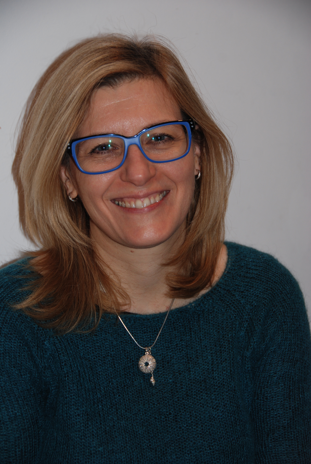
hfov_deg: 13.1
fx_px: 1357
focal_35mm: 105
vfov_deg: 19.4
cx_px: 156
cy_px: 232
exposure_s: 1/60
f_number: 5
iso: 200
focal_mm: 70
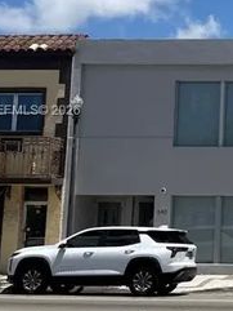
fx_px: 762
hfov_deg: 16.2
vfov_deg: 22.9
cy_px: 112
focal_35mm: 85
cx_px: 323
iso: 80
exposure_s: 1/6711
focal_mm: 6.76
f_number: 1.78
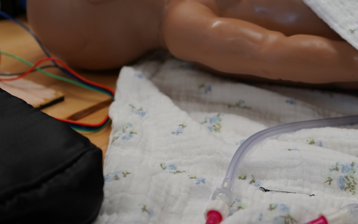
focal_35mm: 90
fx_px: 878
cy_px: 103
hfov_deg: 22.8
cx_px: 264
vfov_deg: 14.5
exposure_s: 1/160
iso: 500
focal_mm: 49
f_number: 4.5
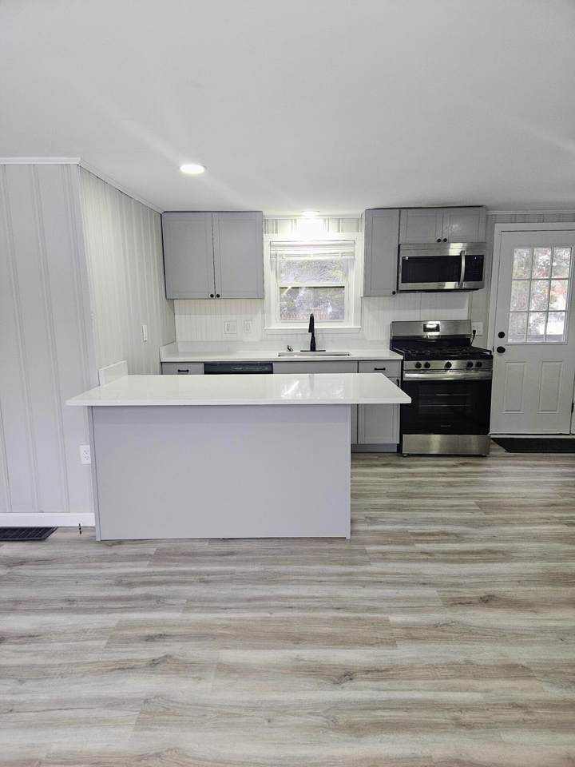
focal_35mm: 23
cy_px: 384
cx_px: 288
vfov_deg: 73.9
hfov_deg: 58.9
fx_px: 509
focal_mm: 5.4
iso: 80
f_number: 1.8
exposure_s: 1/60
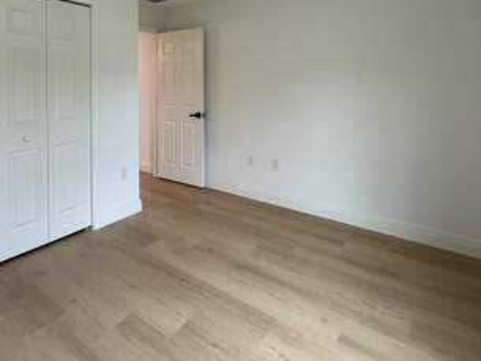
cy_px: 90
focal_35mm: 22
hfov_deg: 76.3
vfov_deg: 58.0
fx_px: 306
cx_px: 227
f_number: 2.2
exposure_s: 1/120
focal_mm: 2.22
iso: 160
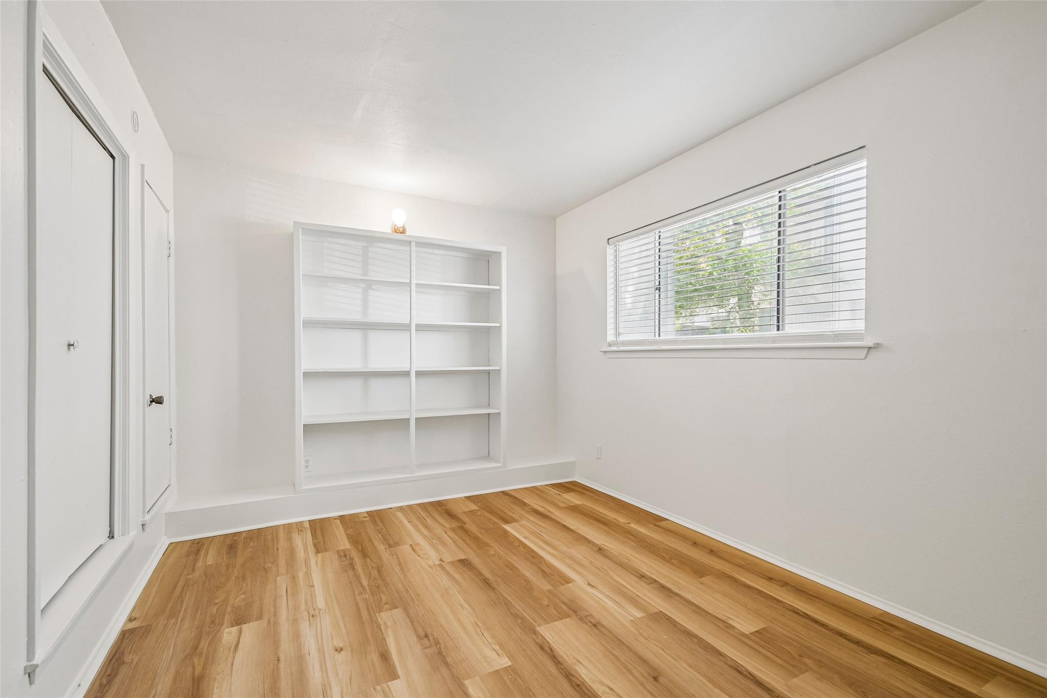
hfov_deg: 100.4
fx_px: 436
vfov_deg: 77.3
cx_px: 524
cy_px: 349
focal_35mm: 15
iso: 400
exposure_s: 1/6
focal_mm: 10
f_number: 8
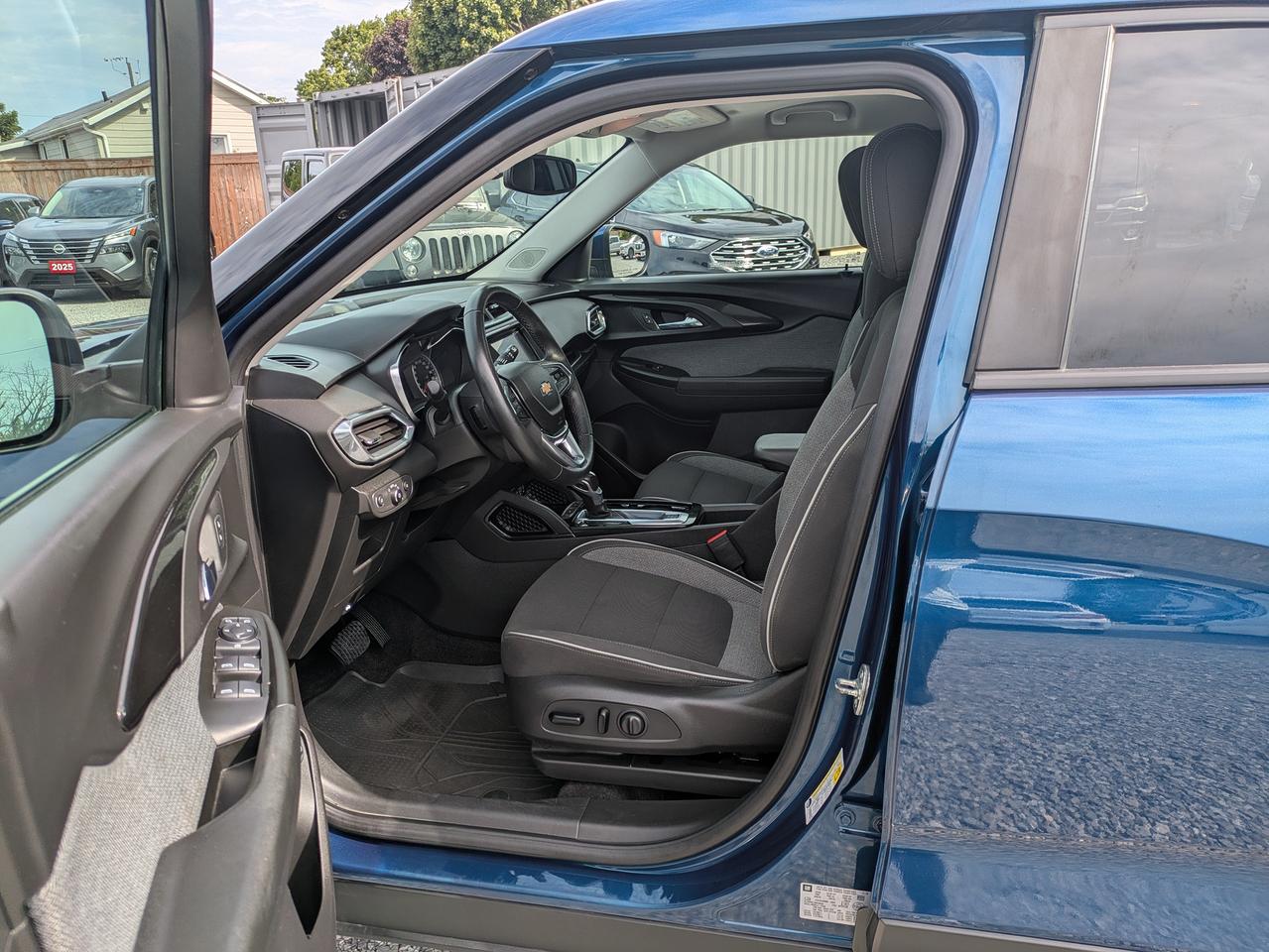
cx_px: 634
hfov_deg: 69.4
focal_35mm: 25
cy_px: 476
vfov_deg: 54.9
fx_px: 917
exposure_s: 1/826
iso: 43
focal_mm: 5.43
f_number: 1.89
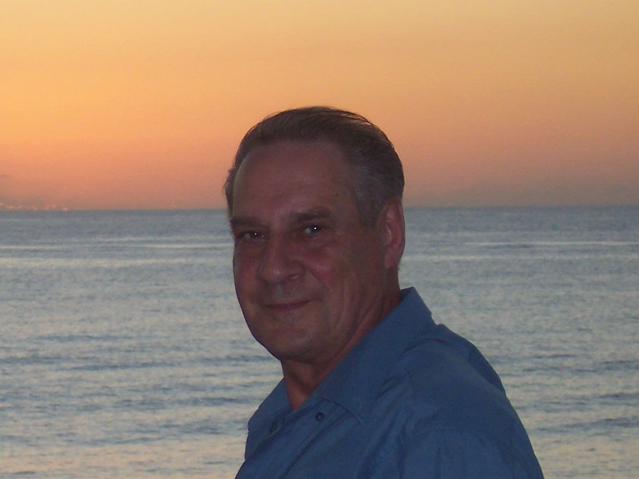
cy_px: 240
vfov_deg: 11.5
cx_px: 320
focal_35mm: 129
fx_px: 2381
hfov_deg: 15.3
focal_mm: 20
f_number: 4.8
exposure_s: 1/125
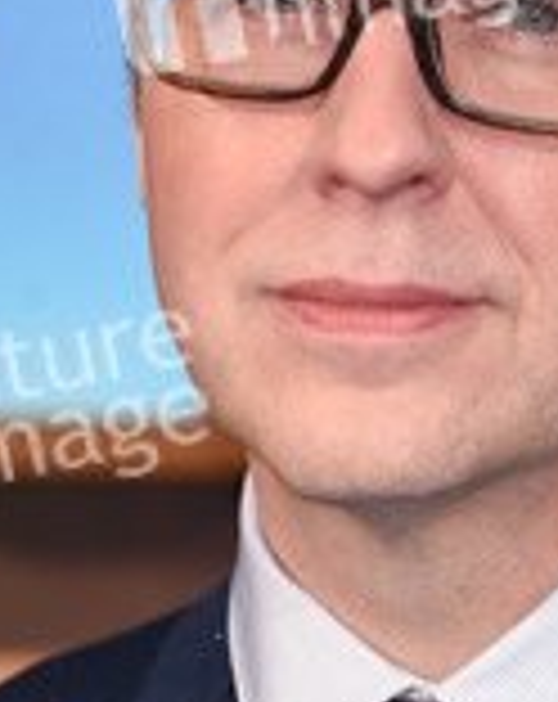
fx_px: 14010
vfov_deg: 2.9
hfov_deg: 2.3
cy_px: 194
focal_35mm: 676
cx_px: 470
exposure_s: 1/250
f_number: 5.6
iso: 400
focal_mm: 280
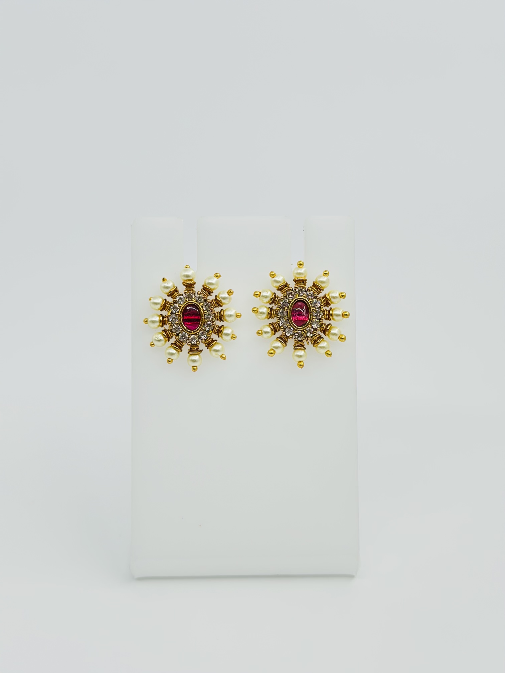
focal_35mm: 48
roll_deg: -0.7
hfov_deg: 30.3
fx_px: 934
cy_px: 336
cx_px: 252
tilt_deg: -18.3
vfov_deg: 39.7
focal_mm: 6.86
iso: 80
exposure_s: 1/823
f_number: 1.78
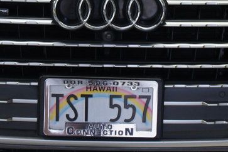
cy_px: 22
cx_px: 100
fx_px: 697
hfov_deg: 18.6
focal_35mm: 110
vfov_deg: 12.4
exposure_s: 1/40
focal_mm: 26
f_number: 4
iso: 400
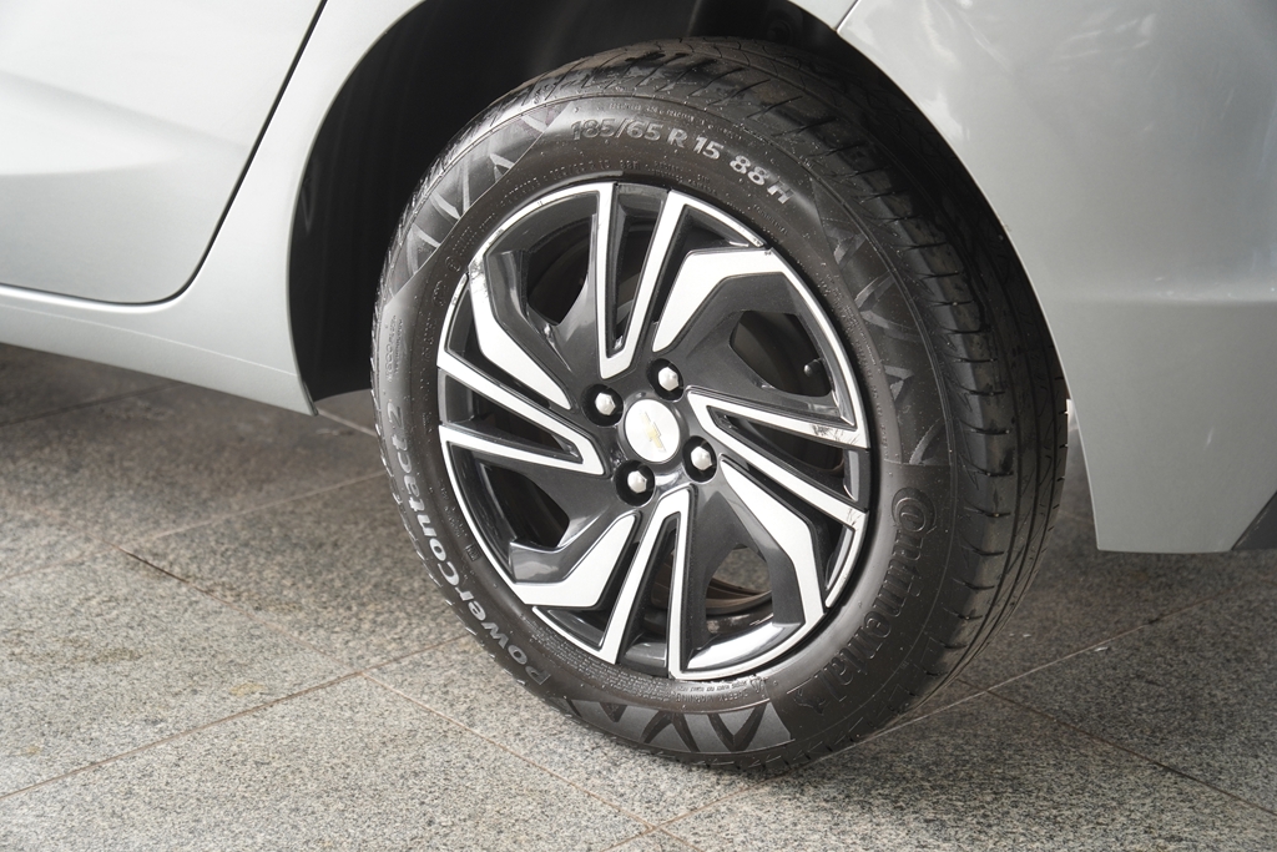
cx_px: 638
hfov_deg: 26.5
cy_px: 426
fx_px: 2714
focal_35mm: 76
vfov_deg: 17.8
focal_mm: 51
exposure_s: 1/80
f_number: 2.8
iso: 320
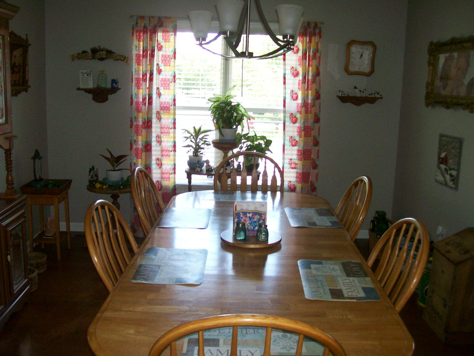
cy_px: 178
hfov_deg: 51.4
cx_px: 237
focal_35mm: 36
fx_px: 493
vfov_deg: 39.7
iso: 140
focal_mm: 6
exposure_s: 1/91
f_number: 2.7
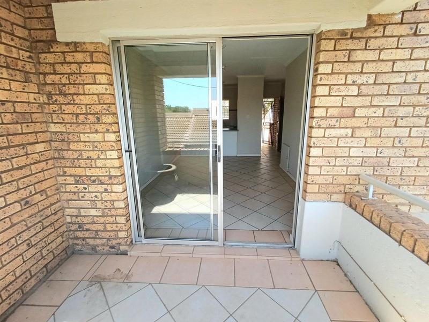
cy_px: 161
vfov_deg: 78.1
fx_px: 198
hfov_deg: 94.5
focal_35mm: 16
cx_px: 214
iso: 40
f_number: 2.2
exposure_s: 1/200
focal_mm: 1.64
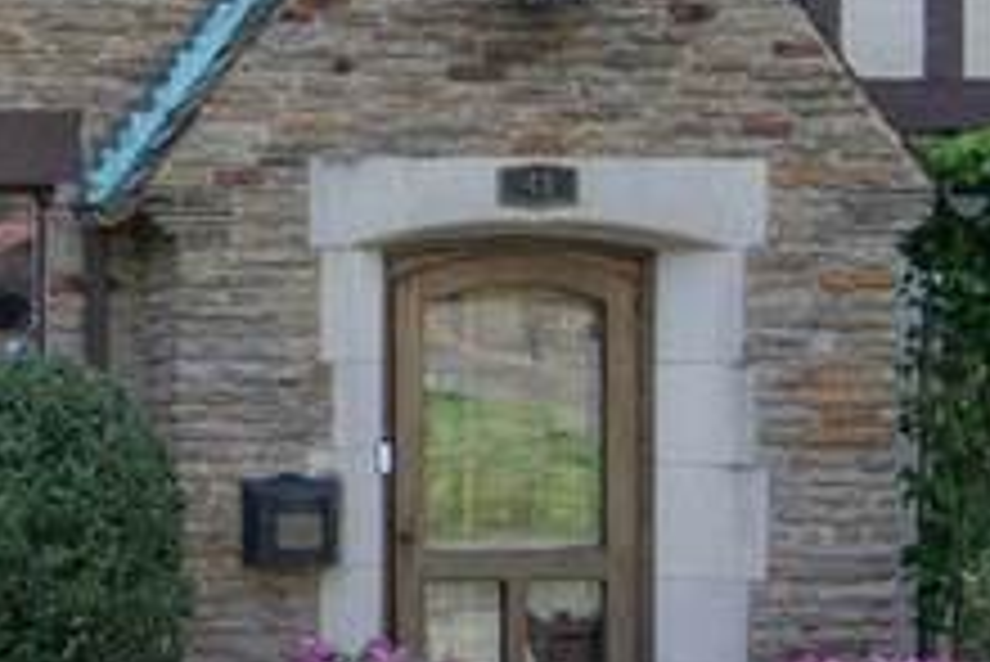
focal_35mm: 96
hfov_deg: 18.8
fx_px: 2639
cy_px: 16
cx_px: -477
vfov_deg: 14.1
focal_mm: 11
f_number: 11
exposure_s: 1/200
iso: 640
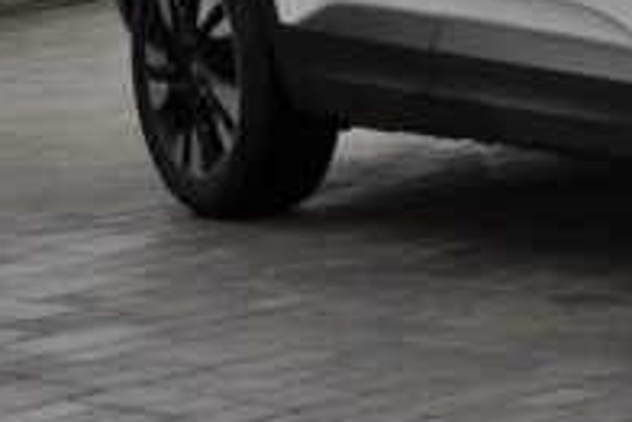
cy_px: -176
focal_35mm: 220
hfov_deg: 9.1
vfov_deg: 6.2
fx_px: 3865
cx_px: 958
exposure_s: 1/200
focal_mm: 48
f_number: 6.3
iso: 200
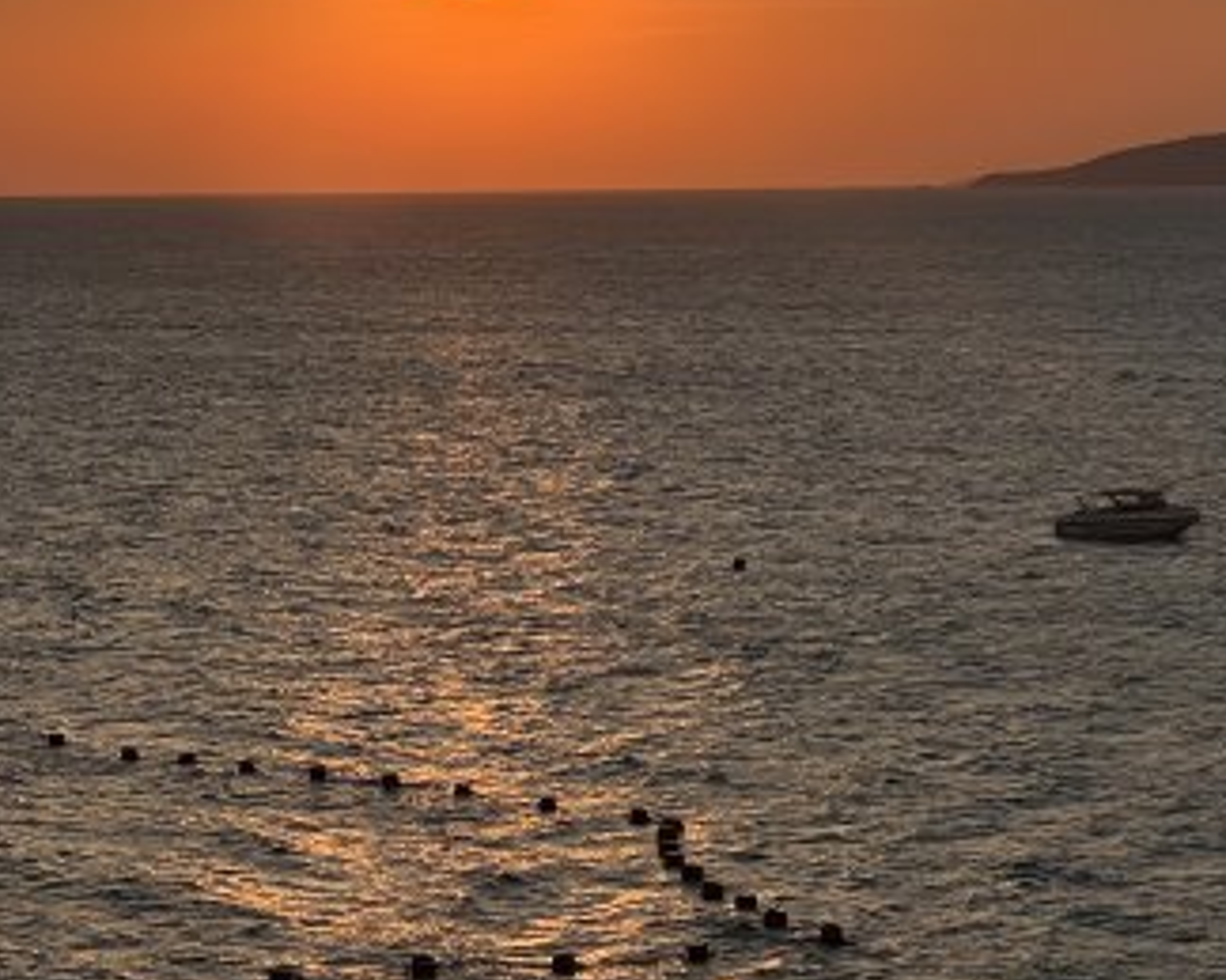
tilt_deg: +0.3
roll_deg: +1.0
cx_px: 431
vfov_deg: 9.2
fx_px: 6058
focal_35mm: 167
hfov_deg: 11.5
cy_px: 61
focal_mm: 9
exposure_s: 1/779
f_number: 2.8
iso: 32
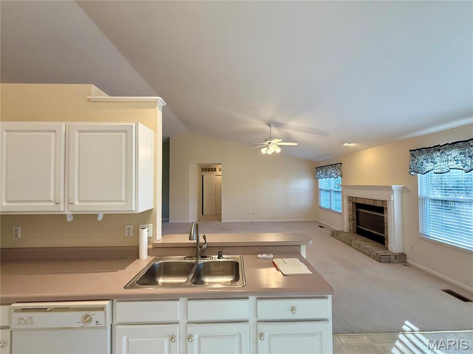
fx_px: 191
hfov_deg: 102.1
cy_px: 177
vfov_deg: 85.7
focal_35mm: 14
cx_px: 236
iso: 160
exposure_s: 1/120
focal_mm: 2.22
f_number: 2.2
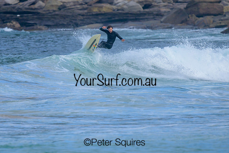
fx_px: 6993
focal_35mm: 1099
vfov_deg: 1.3
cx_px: 72
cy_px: 83
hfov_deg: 1.9
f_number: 6.3
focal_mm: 800
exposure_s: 1/2000
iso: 500
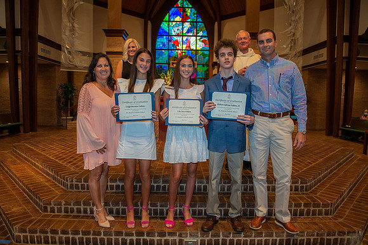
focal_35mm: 24
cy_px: 122
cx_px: 184
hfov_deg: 73.8
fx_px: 245
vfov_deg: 53.1
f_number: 5.6
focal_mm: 24
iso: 2000
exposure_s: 1/125
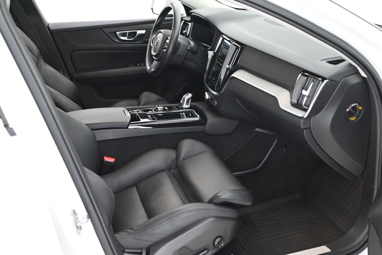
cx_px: 191
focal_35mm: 41
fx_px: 435
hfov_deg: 47.4
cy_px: 128
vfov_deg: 32.6
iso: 10000
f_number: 5.6
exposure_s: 1/60
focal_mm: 41
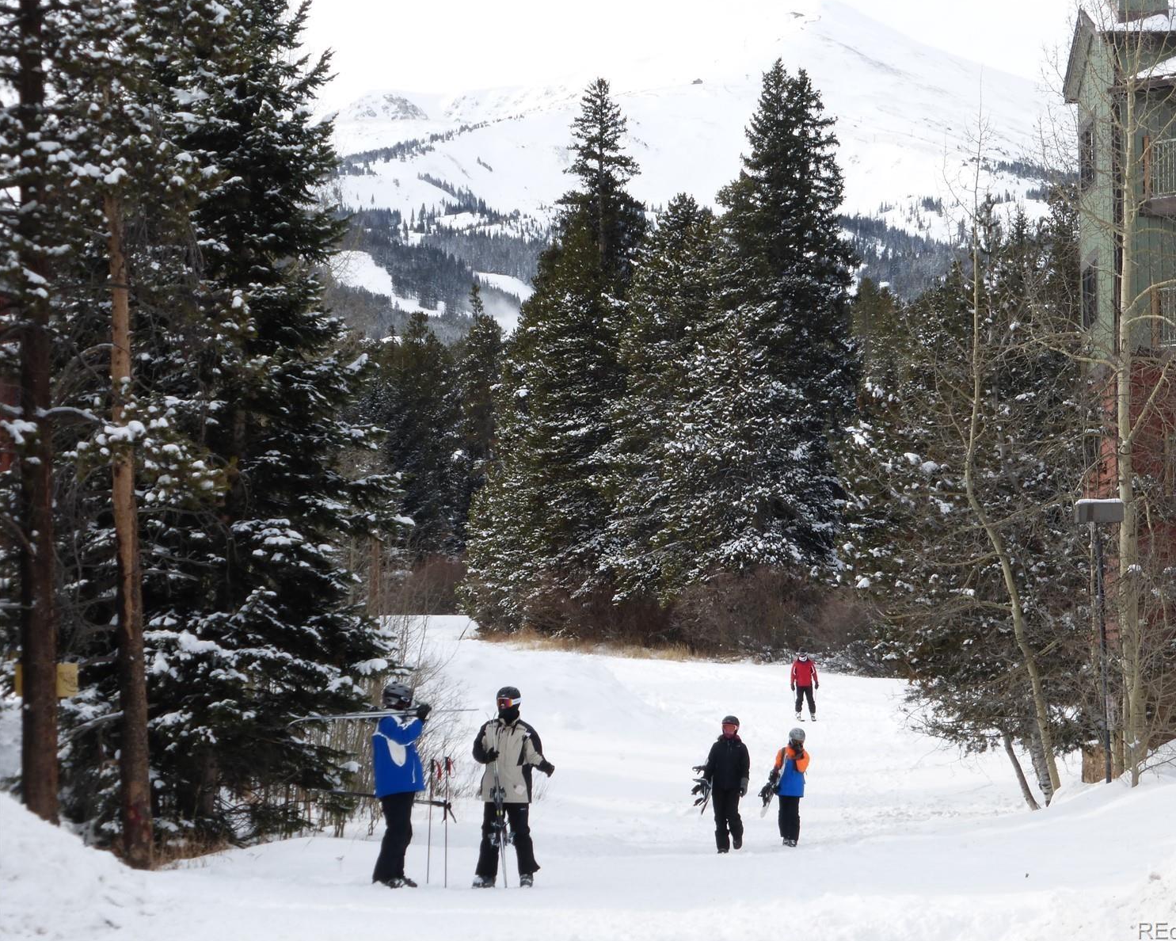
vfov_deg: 15.1
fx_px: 3550
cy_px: 471
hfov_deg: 18.8
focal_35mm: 102
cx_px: 631
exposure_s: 1/400
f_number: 5.2
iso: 100
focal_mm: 16.1
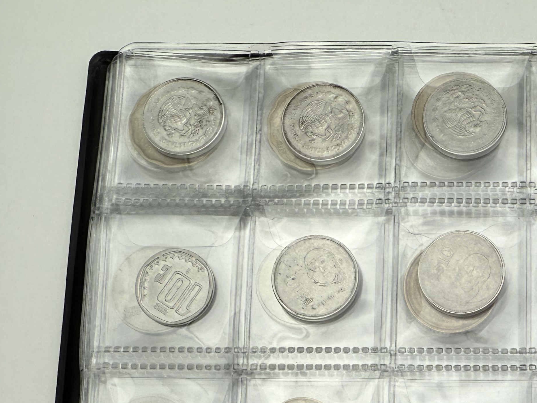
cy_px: 394
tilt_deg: -82.2
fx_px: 807
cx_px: 532
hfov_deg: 33.7
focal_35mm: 52
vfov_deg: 26.7
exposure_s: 1/314
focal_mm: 2.22
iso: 40
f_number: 2.2
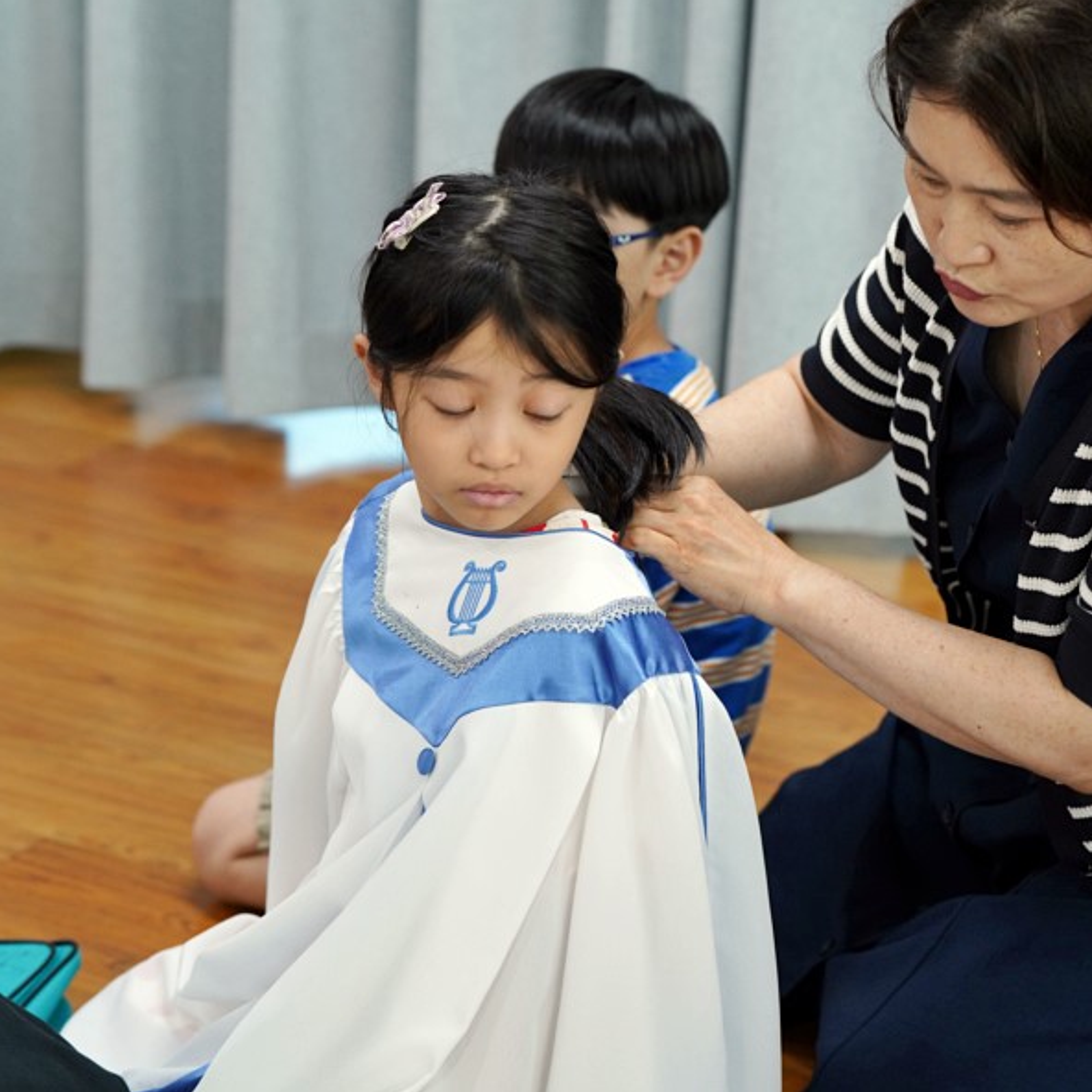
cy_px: 542
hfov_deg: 18.7
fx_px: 3319
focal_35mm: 93
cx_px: 550
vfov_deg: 18.7
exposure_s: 1/160
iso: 1600
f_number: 4
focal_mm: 72
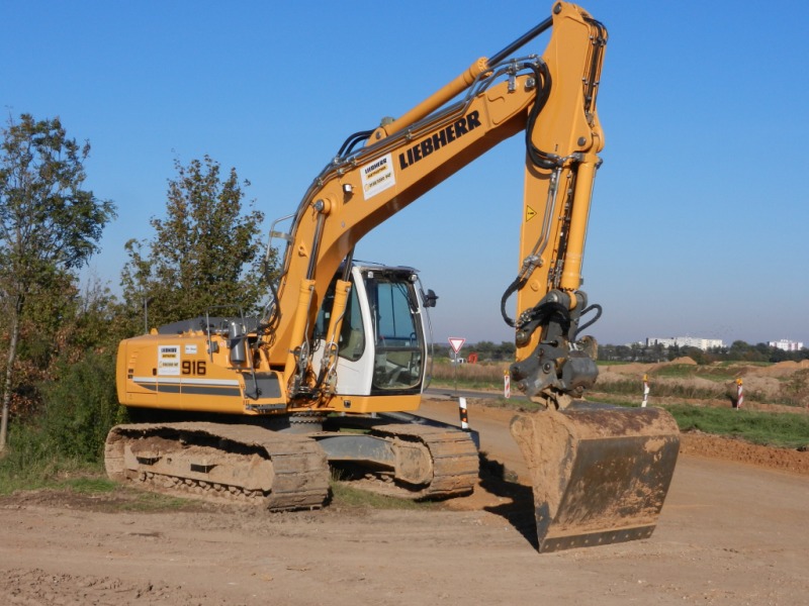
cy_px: 303
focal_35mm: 53
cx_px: 404
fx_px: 1239
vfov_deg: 27.5
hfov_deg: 36.2
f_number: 4.4
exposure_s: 1/1600
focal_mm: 9.4
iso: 160
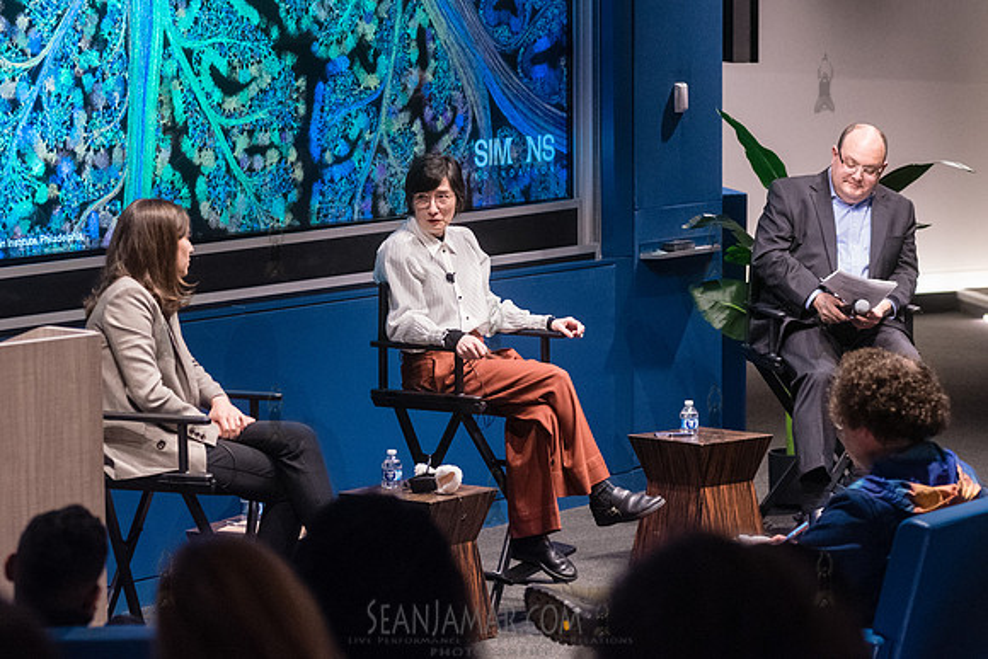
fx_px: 3445
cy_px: 267
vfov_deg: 10.9
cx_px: 460
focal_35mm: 126
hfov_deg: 16.3
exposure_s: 1/200
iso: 6400
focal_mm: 100
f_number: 4
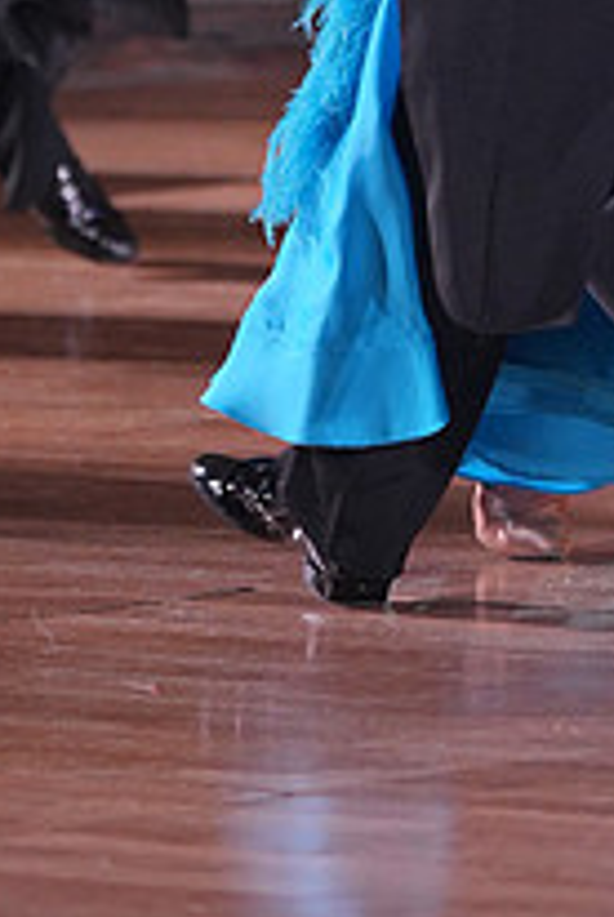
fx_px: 15272
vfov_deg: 3.4
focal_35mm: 599
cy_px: -352
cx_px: 692
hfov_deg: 2.3
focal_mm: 142
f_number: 2.8
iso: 1000
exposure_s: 1/500
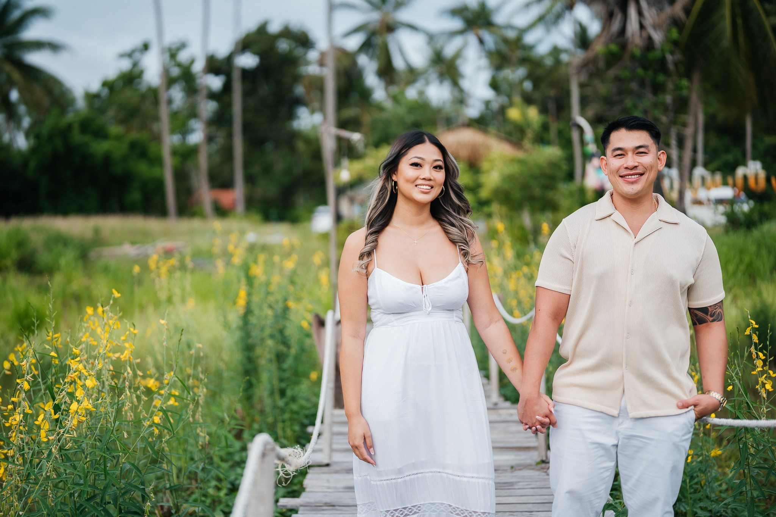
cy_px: 258
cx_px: 388
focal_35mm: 50
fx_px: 1078
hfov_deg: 39.6
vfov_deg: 27.0
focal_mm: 50
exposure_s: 1/1250
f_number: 1.4
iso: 125
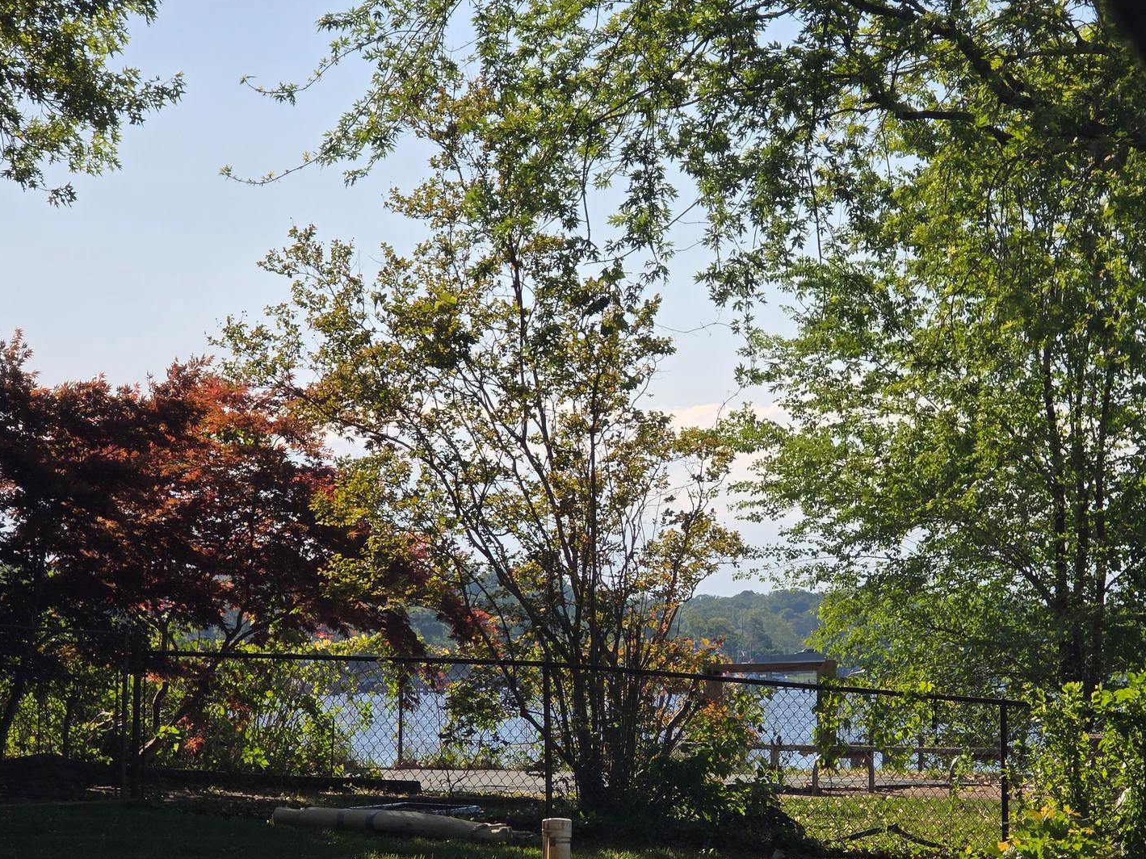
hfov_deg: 11.9
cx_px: 752
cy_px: 557
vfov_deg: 8.9
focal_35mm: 166
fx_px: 5495
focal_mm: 18.6
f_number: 3.4
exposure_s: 1/1387
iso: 64
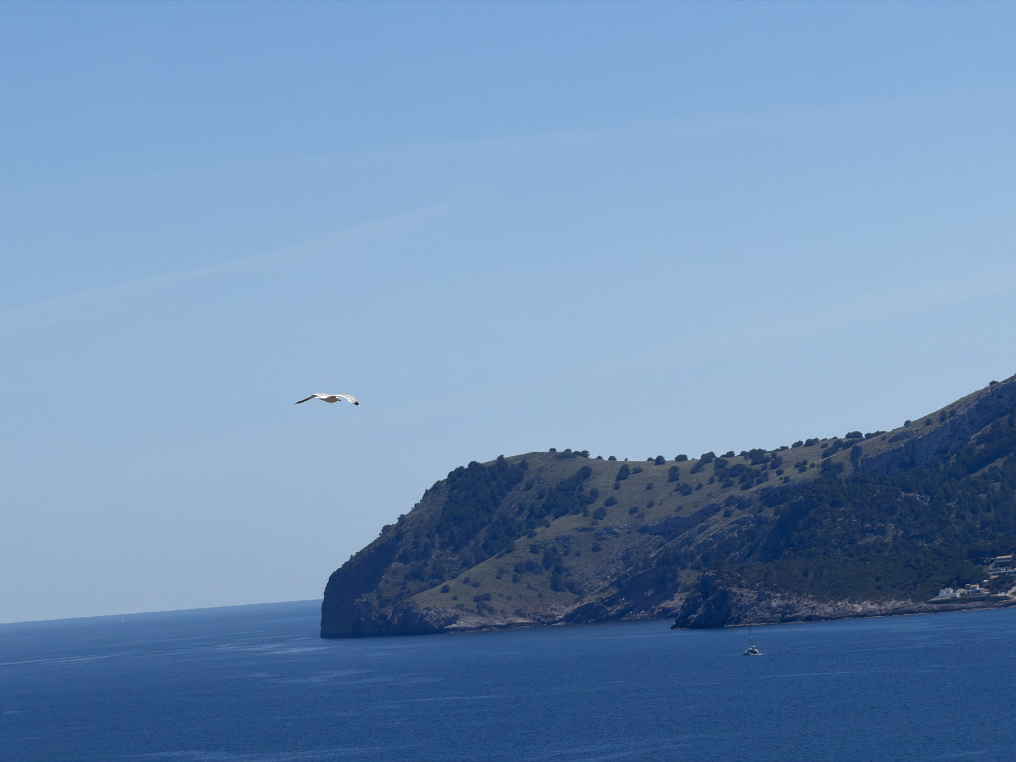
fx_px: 5870
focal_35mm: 200
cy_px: 381
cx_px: 508
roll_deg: +4.8
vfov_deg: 7.4
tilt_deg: +1.2
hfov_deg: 9.9
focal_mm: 16.89
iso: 16
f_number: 2.8
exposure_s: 1/1337
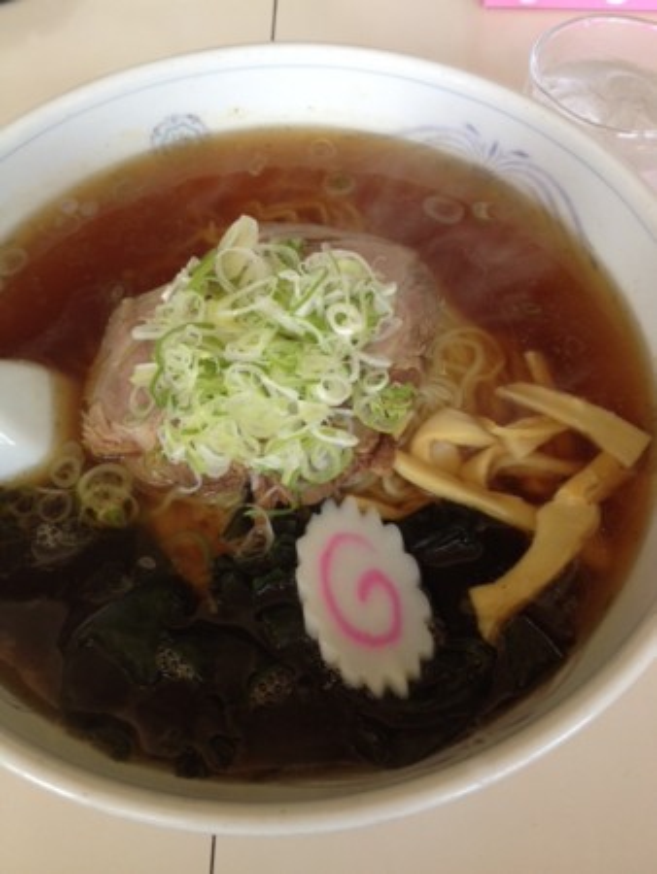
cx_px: 328
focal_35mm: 35
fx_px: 885
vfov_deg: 52.6
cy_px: 437
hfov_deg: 40.7
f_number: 2.4
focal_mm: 4.28
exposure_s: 1/60
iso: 64
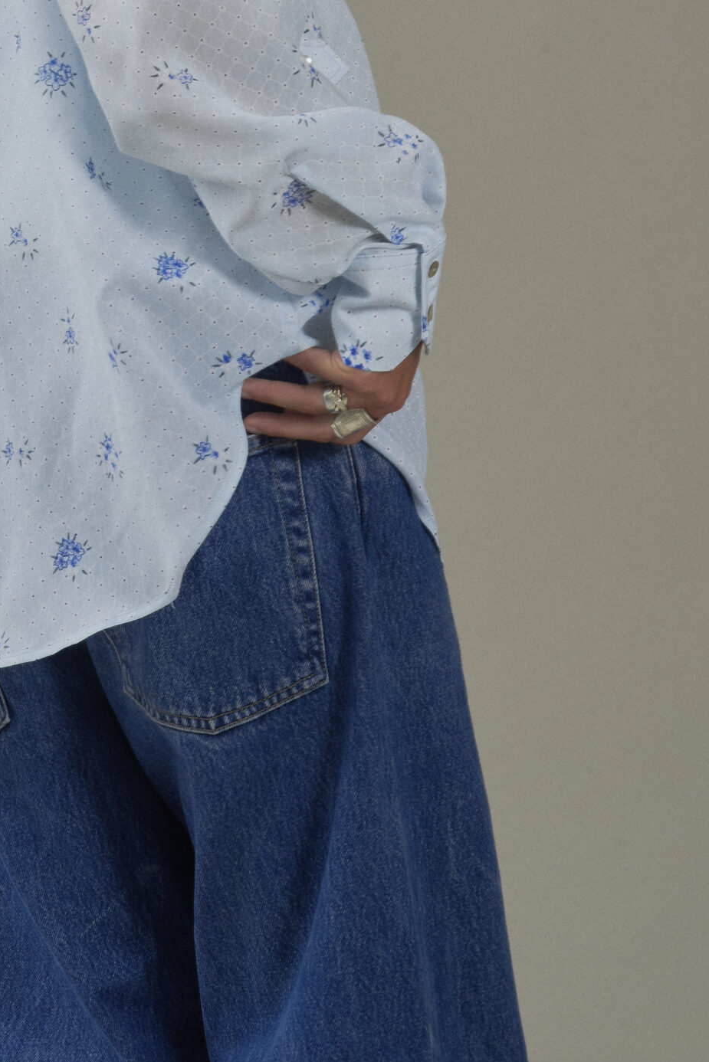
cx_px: 162
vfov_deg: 10.5
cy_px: 98
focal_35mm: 194
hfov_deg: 7.1
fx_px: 5726
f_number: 11
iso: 200
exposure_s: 1/160
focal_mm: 105
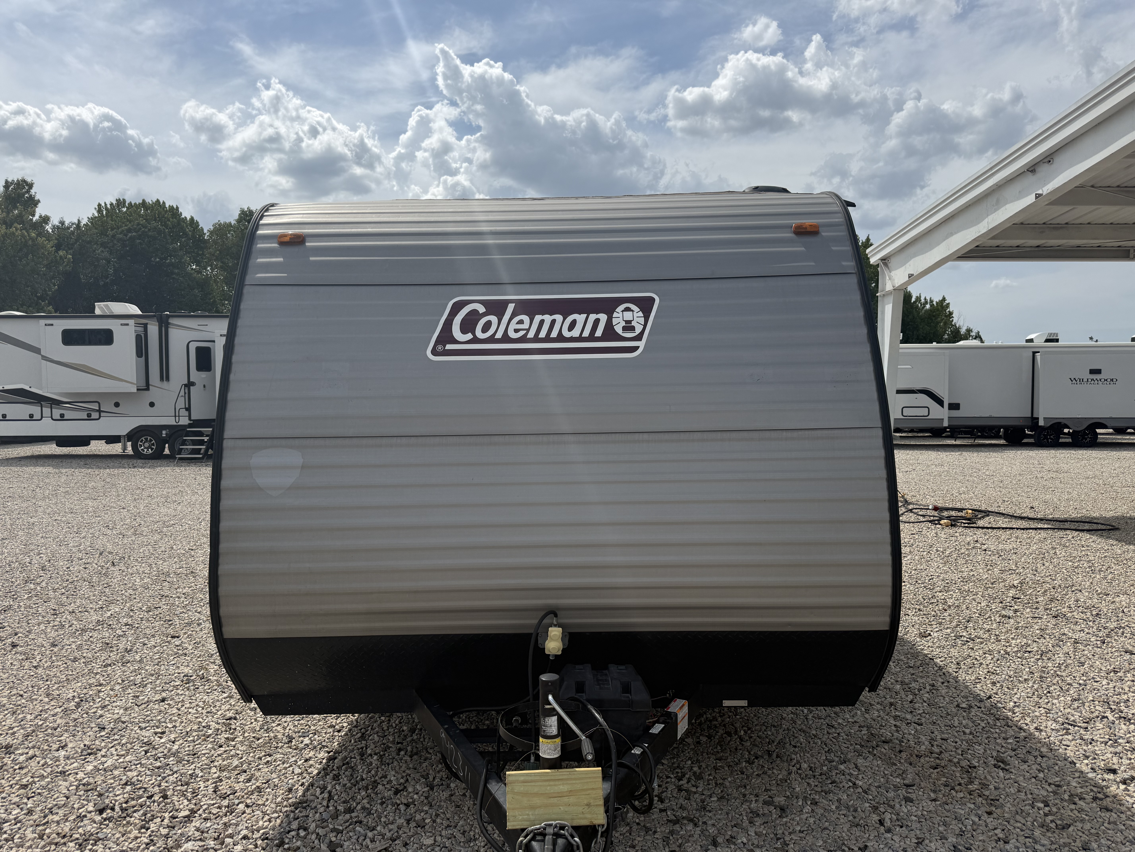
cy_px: 426
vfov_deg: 56.8
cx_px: 568
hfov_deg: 71.6
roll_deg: +0.4
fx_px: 787
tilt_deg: -2.0
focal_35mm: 24
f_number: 1.78
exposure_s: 1/8130
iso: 80
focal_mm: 6.76
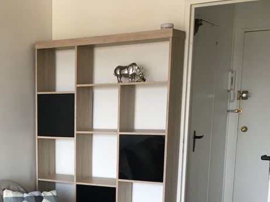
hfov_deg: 29.0
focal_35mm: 63
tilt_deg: -10.1
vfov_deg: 22.4
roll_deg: +1.2
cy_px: 201
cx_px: 6
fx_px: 491
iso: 25
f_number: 2.2
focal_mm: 4.15
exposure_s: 1/33
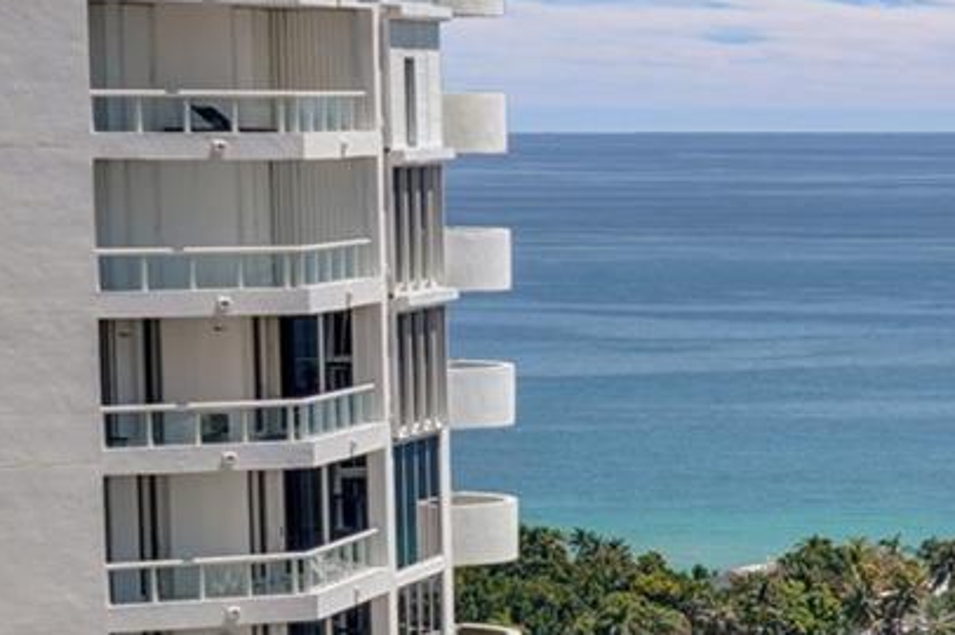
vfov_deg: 6.7
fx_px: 5434
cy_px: 704
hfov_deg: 9.6
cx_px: 1632
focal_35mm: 205
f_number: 7.1
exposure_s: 1/125
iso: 80
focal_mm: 35
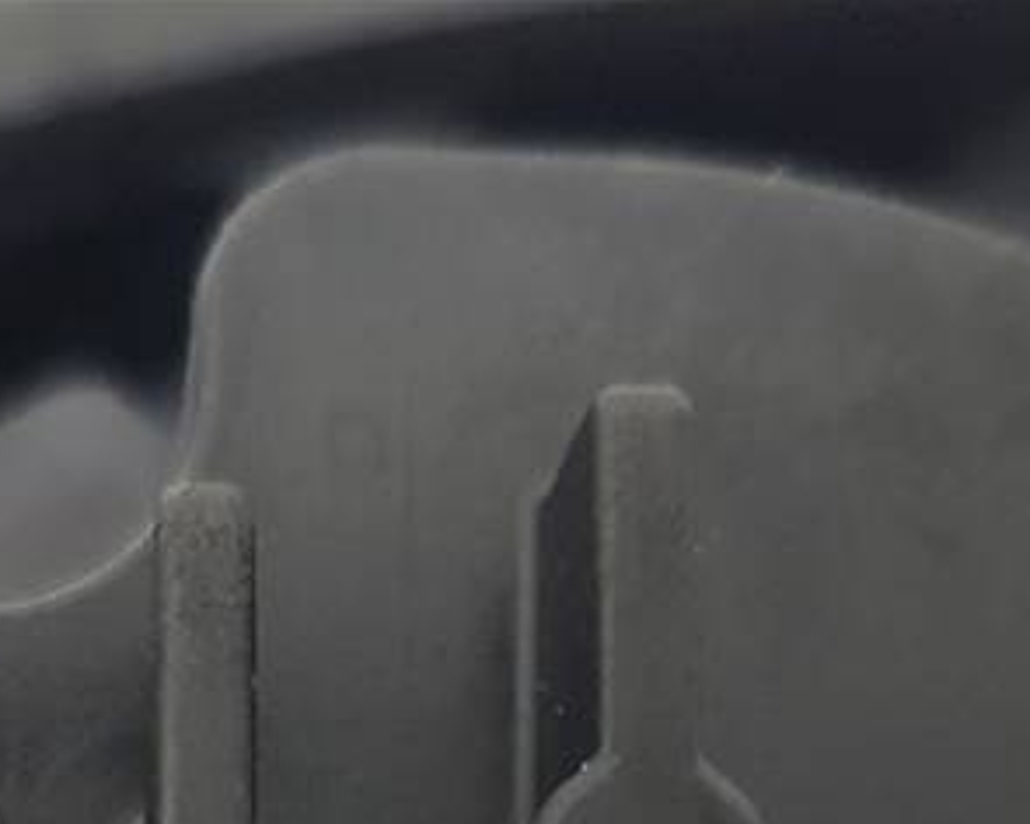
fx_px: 2683
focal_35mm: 88
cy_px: 1334
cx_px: 223
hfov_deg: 21.5
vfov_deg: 15.7
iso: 250
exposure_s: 1/100
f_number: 1.7
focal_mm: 4.2
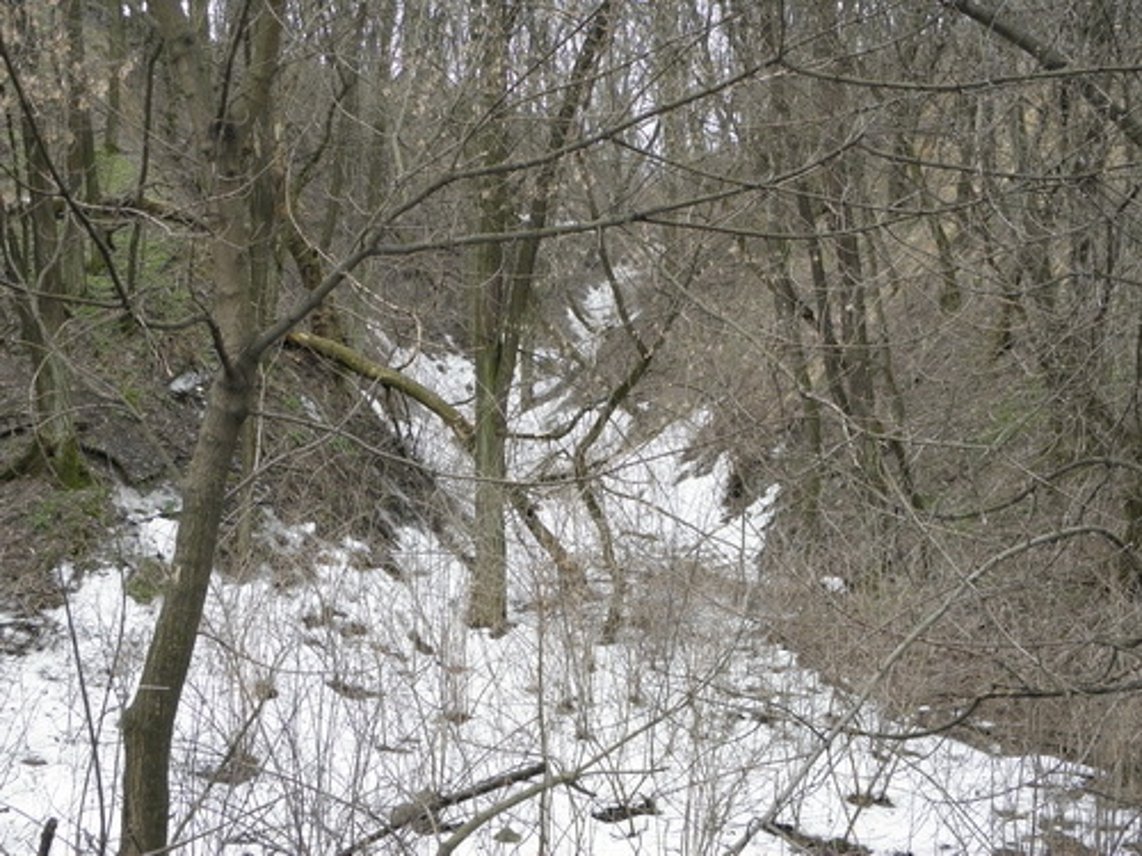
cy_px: 428
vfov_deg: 35.1
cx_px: 571
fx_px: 1353
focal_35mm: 41
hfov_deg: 45.8
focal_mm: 7.5
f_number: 3.8
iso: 200
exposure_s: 1/200
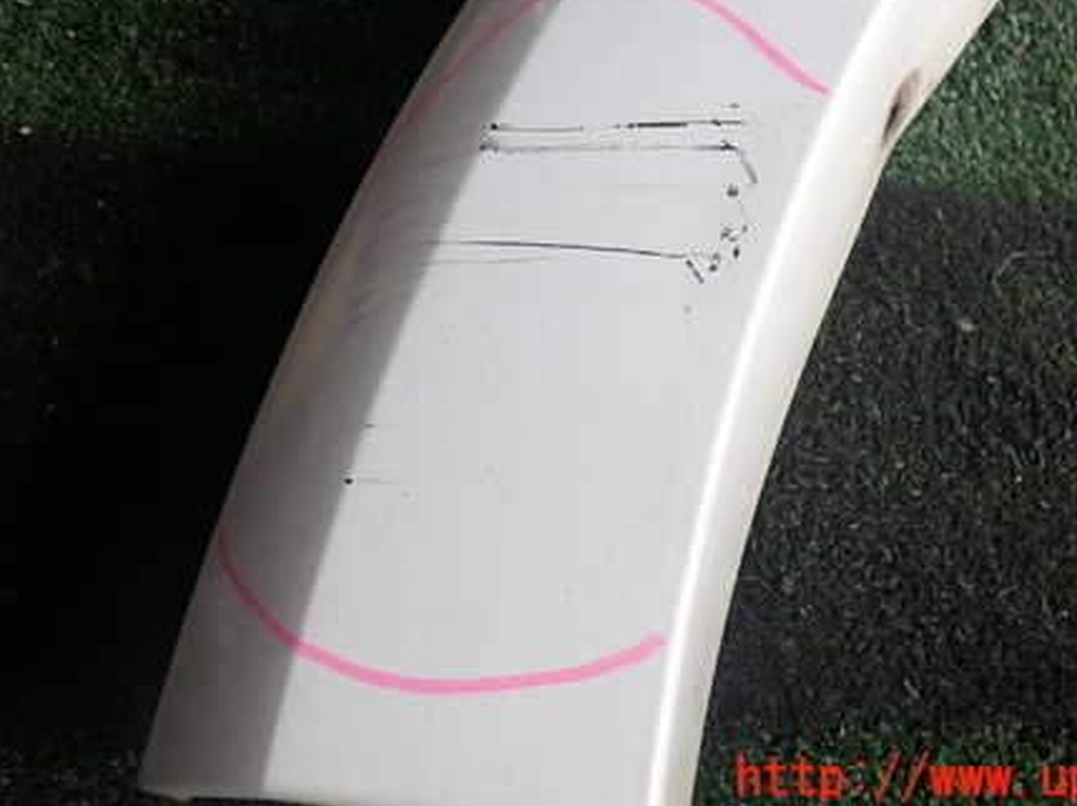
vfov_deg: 33.9
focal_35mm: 42
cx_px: 550
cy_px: 246
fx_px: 1306
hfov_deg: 44.8
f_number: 3.2
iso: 100
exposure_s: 1/125
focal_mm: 5.4
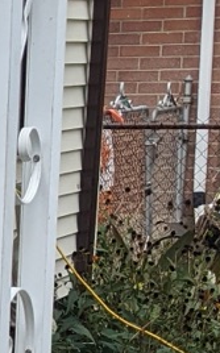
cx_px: -366
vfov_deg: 11.9
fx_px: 1644
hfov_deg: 7.1
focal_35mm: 171
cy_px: 479
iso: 57
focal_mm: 4.38
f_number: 1.73
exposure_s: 1/809
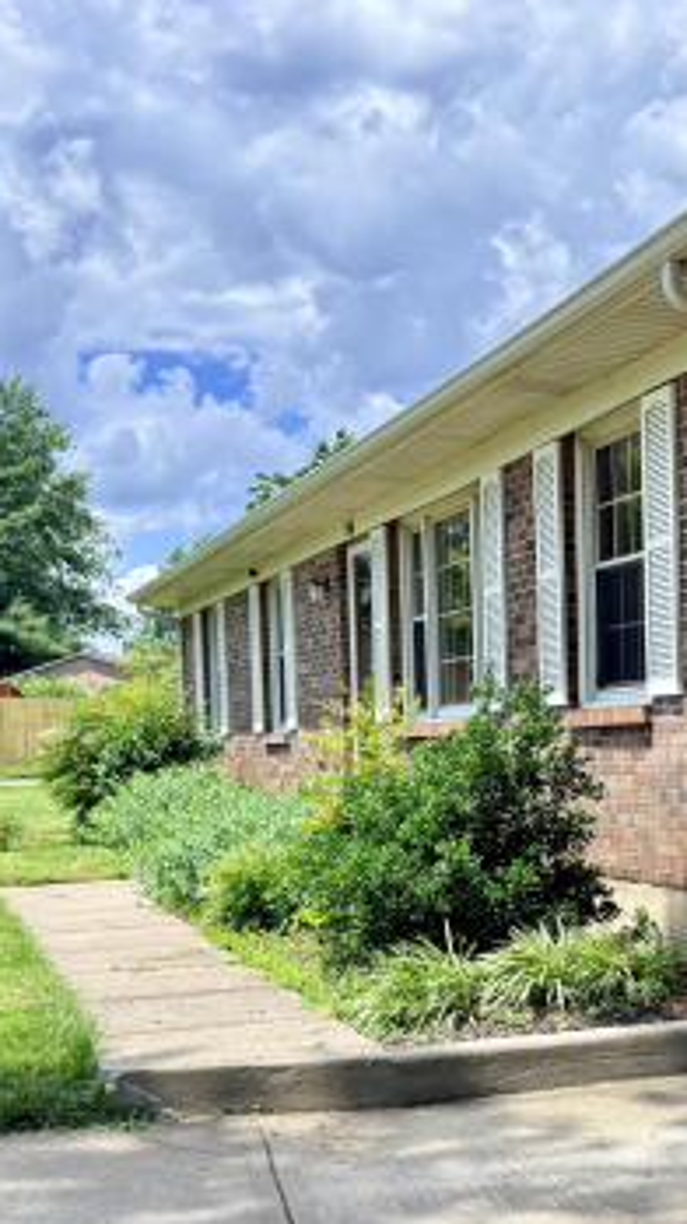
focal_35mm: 50
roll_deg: +0.5
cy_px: 821
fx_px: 1621
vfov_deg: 40.8
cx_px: 797
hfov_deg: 22.3
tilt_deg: -1.7
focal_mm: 6.76
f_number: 1.78
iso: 100
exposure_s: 1/2703
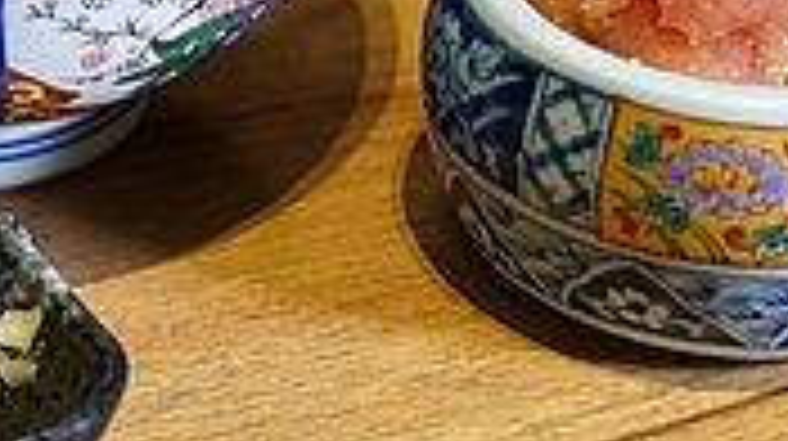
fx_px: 2630
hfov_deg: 16.5
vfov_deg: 9.3
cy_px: -281
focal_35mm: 126
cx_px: -77
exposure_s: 1/160
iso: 2000
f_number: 2.8
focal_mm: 42
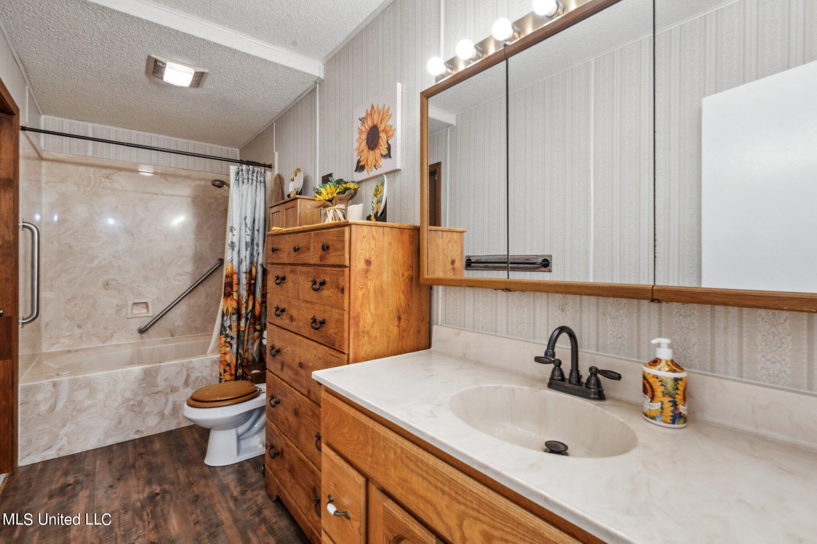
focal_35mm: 16
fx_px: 374
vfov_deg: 72.0
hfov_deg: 95.0
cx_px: 408
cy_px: 272
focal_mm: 16.5
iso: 400
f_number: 13
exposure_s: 1/4
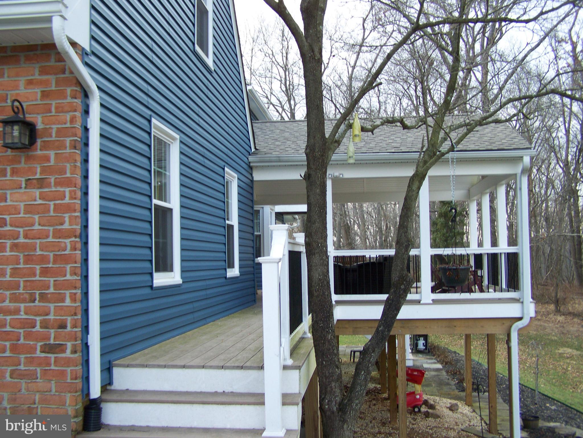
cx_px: 292
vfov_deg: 37.7
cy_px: 219
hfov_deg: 49.0
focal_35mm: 38
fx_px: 640
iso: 64
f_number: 2.8
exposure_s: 1/125
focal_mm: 6.3
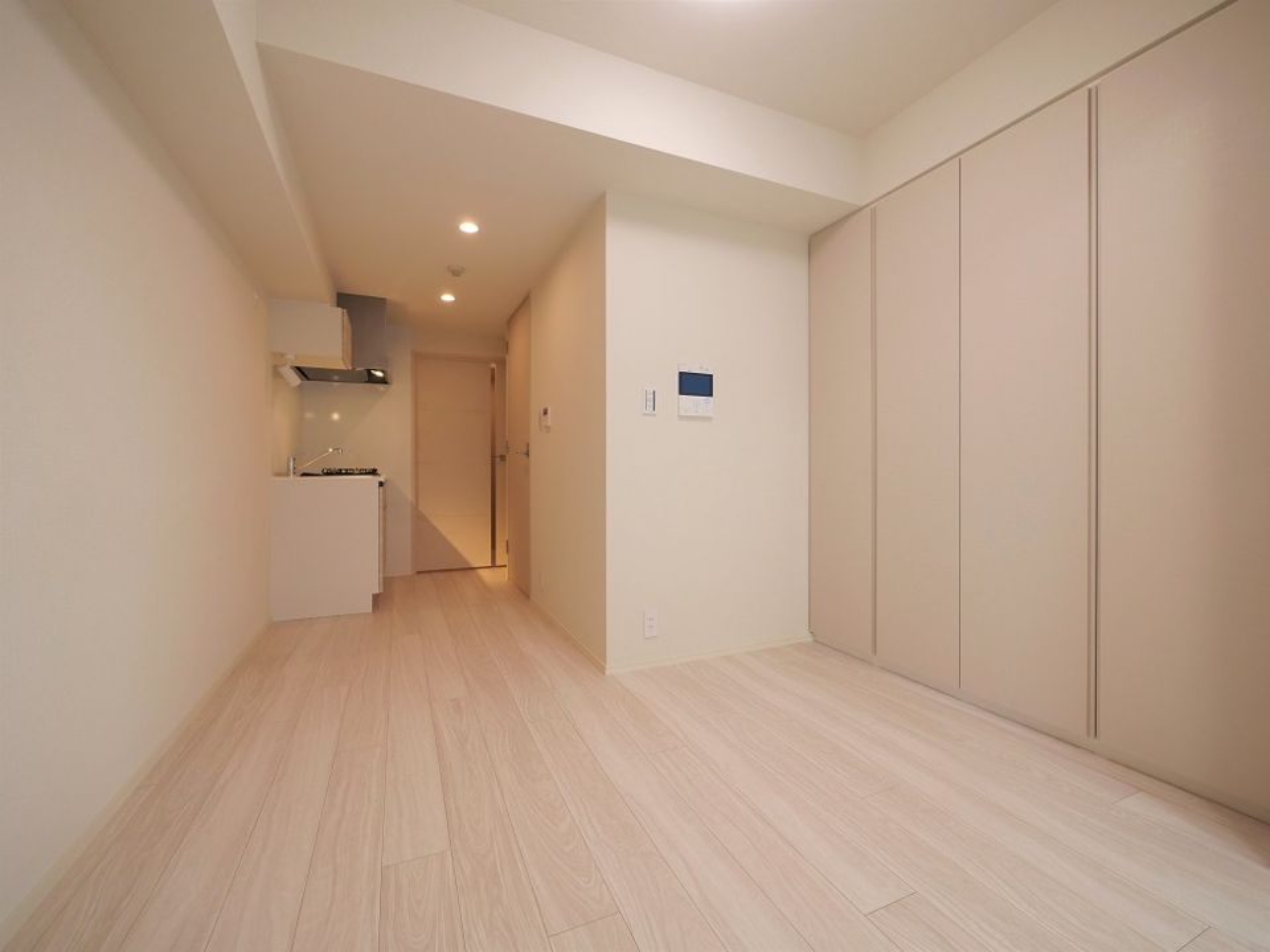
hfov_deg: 102.1
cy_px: 476
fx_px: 514
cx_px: 635
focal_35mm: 14
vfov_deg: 85.7
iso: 640
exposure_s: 1/125
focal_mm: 7
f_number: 4
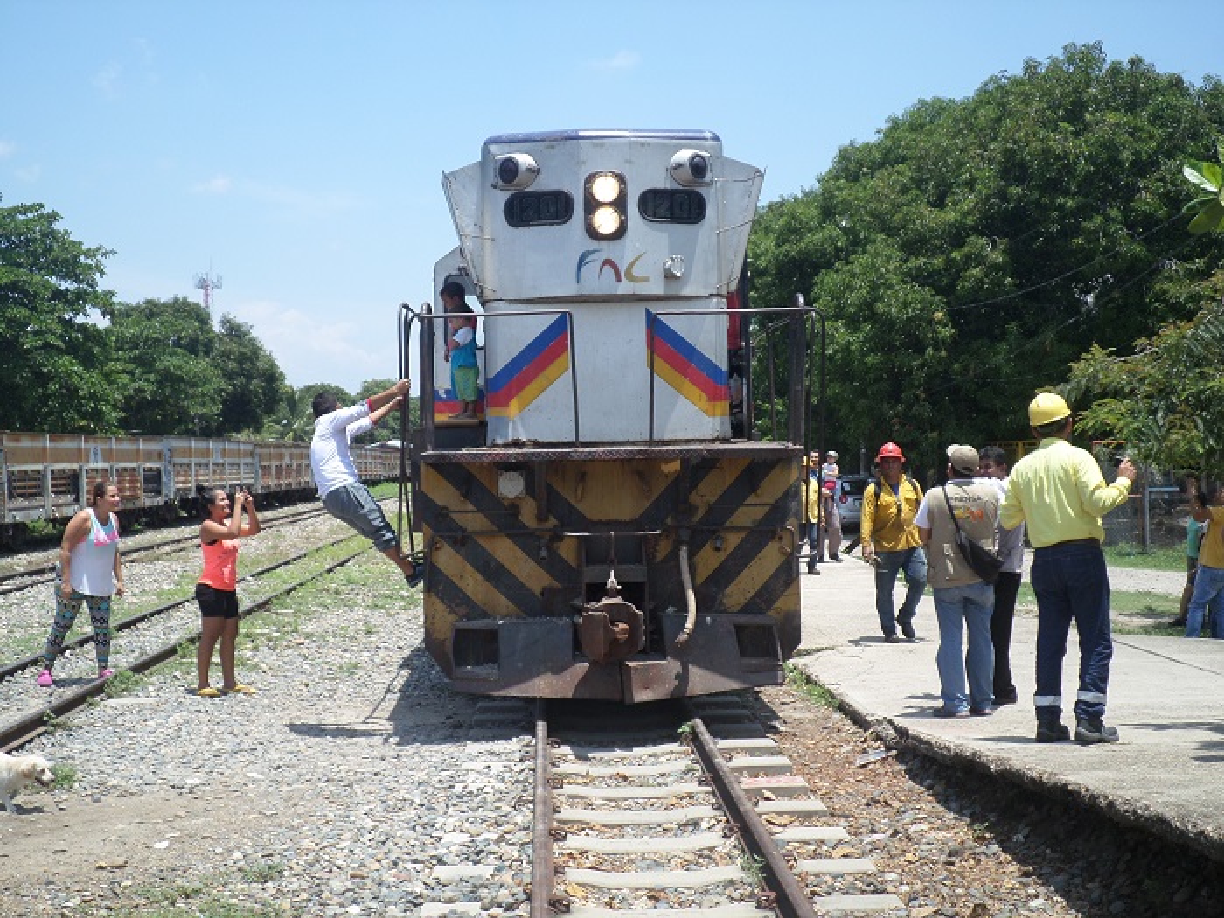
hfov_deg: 43.9
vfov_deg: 33.6
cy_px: 459
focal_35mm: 43
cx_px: 612
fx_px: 1520
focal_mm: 7.8
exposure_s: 1/750
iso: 80
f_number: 3.2
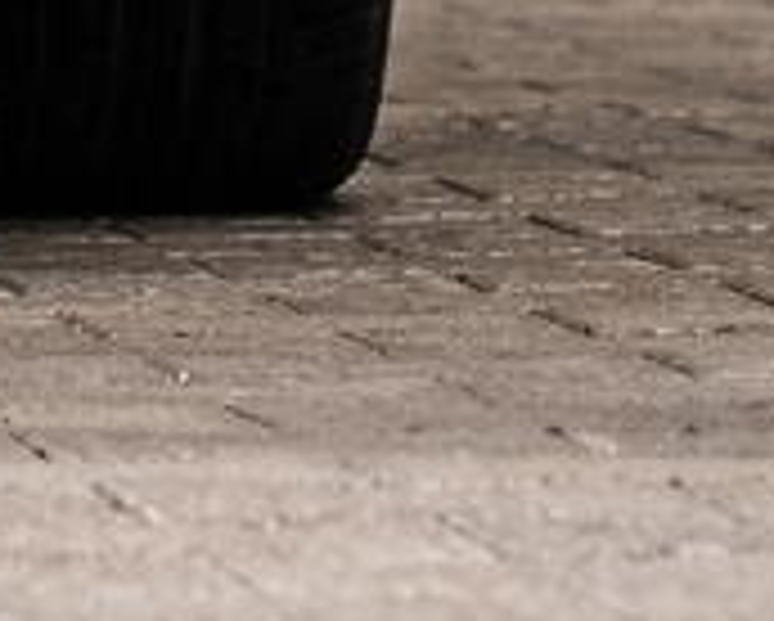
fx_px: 14998
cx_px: -1274
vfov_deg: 2.4
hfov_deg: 2.9
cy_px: -1022
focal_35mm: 654
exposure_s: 1/200
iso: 500
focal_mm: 70
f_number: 2.8
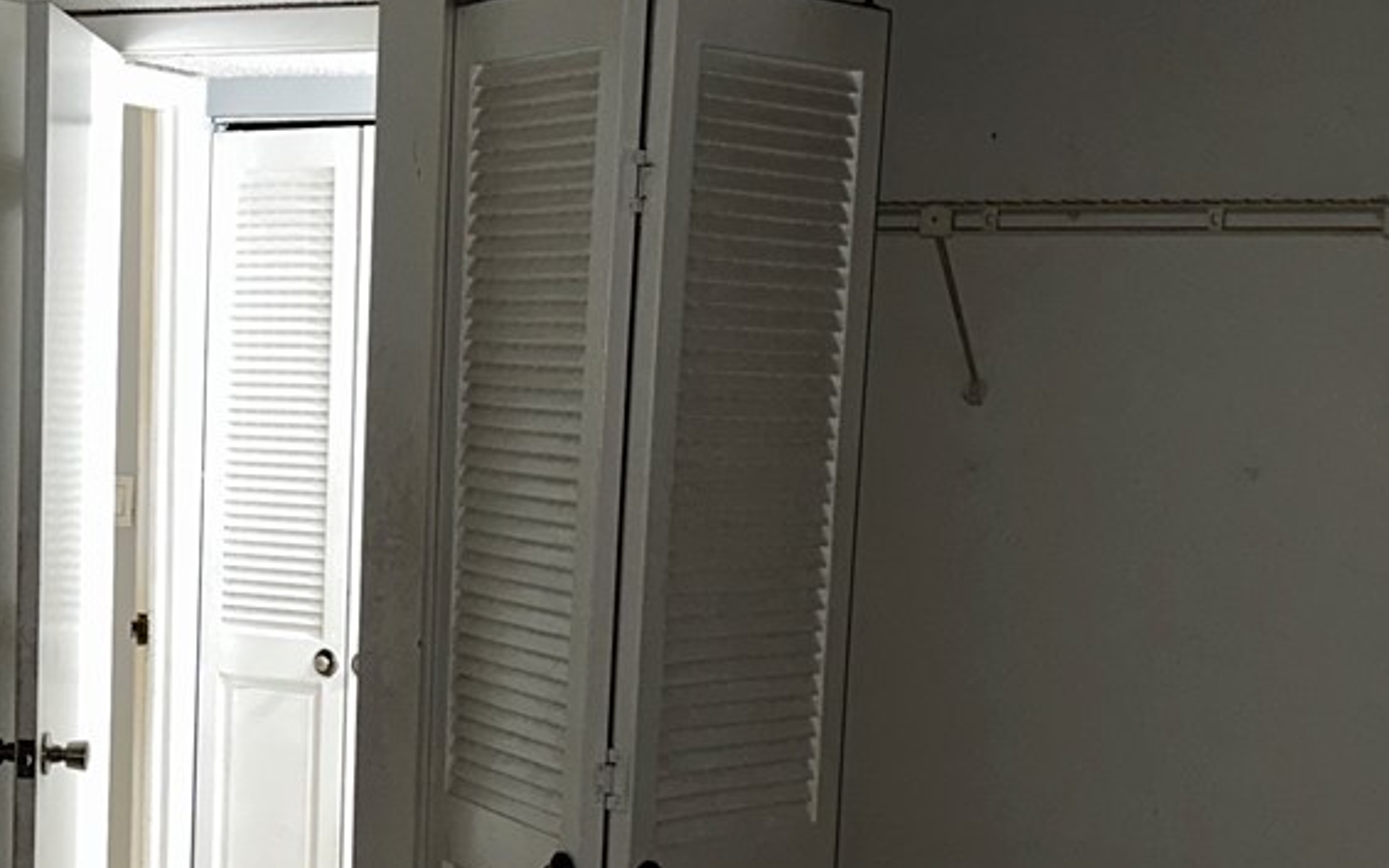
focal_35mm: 72
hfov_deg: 27.9
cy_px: 526
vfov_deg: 18.1
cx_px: 236
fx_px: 2725
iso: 200
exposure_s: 1/10
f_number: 1.78
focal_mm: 6.86
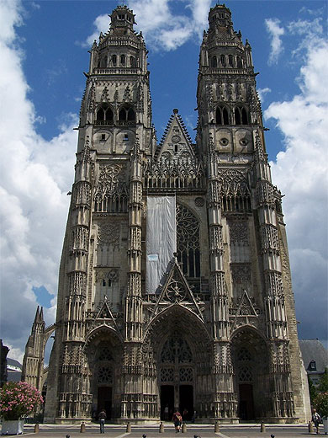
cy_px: 219
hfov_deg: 37.7
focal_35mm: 38
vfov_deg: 49.0
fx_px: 480
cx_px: 164
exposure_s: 1/750
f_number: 5.6
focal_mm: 6.3
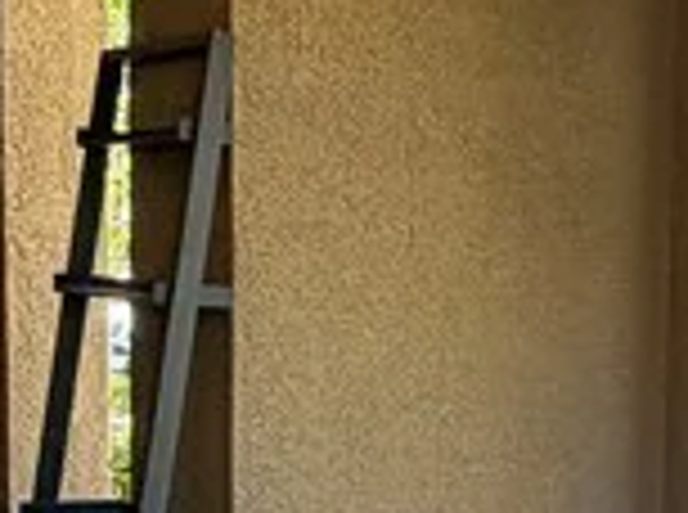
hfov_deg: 19.4
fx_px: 1864
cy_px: 518
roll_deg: -2.3
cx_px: 881
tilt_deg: -6.7
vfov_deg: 15.4
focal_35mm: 94
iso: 64
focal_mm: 2.22
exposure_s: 1/120
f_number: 2.2
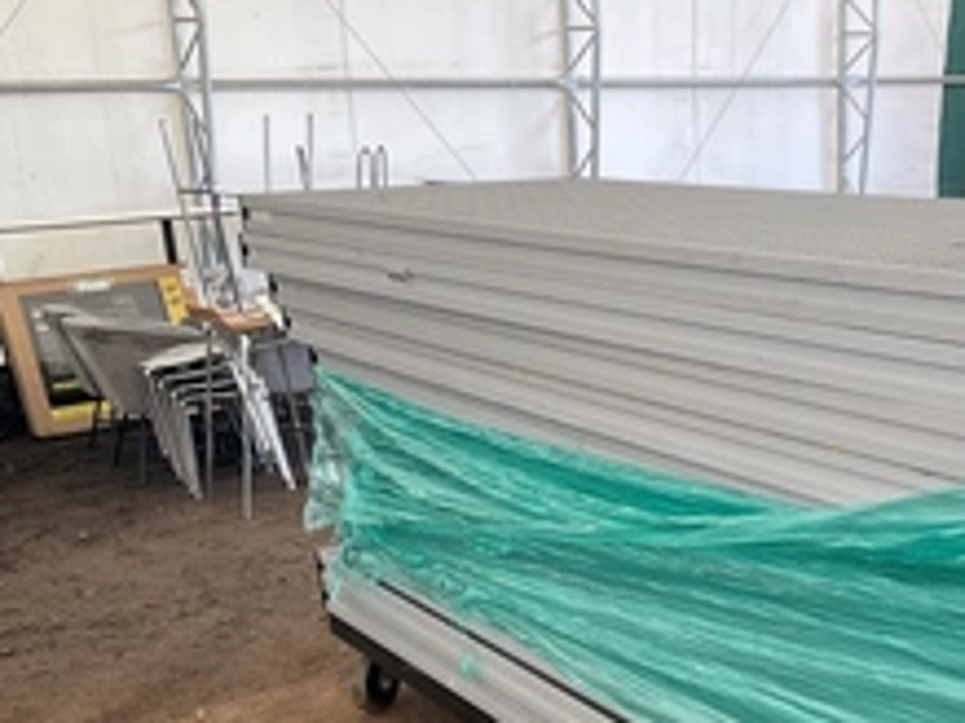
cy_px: 639
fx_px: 1477
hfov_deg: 35.0
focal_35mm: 53
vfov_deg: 26.6
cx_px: 780
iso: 32
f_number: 1.8
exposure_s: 1/122
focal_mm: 3
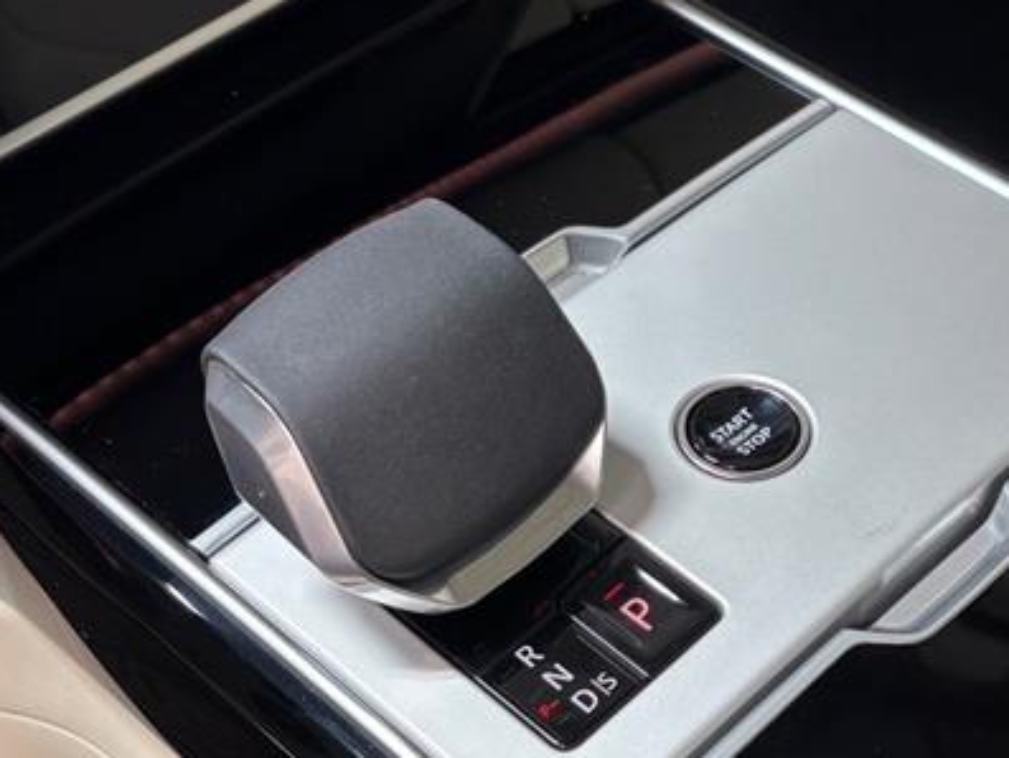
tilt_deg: -49.8
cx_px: 668
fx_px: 1954
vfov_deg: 21.9
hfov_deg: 28.8
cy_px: 478
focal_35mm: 67
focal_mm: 5.96
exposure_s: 1/75
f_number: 1.6
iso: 50
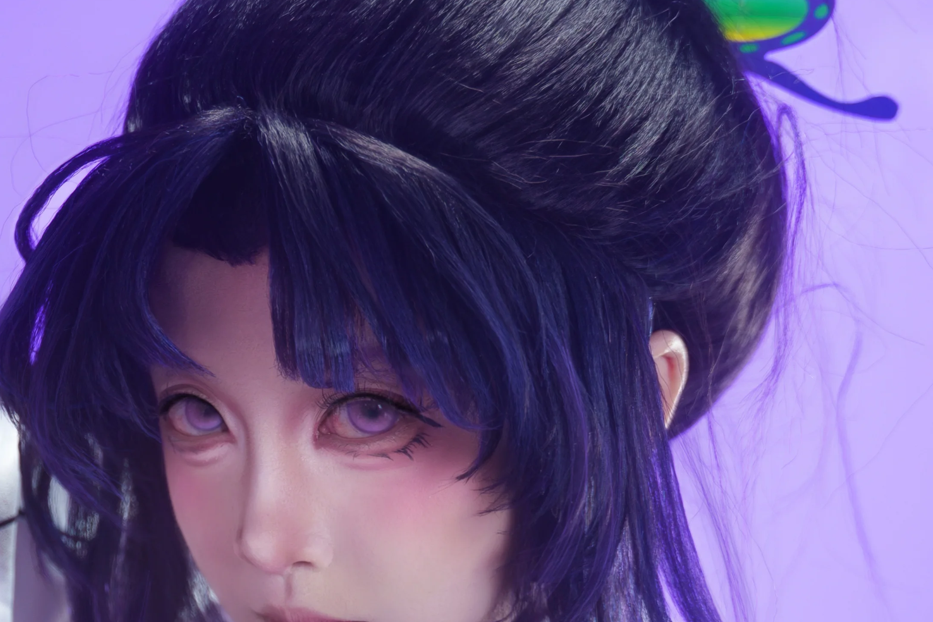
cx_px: 102
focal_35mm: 114
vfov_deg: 11.9
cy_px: 585
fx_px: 2953
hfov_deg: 17.7
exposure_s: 1/100
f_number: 2.8
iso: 400
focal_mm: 35.3
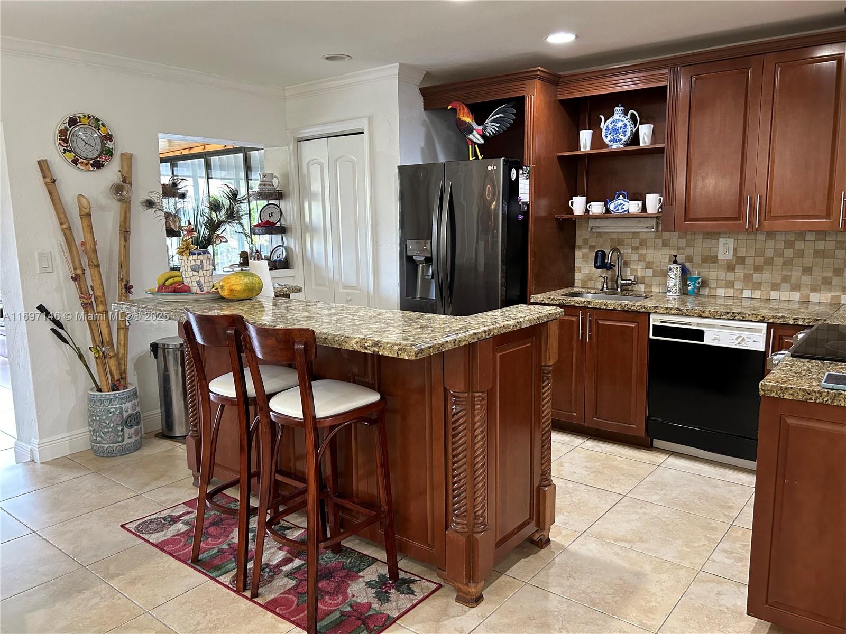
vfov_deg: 53.1
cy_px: 317
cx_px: 423
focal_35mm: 26
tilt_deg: -9.5
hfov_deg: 67.3
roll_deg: +0.7
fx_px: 635
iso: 250
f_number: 1.5
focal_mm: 5.7
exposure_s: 1/60
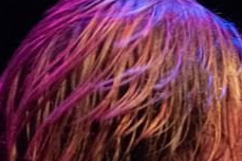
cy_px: 216
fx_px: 3964
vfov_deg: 2.3
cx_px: 265
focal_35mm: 591
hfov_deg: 3.5
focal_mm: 125
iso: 1600
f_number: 2.8
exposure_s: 1/250
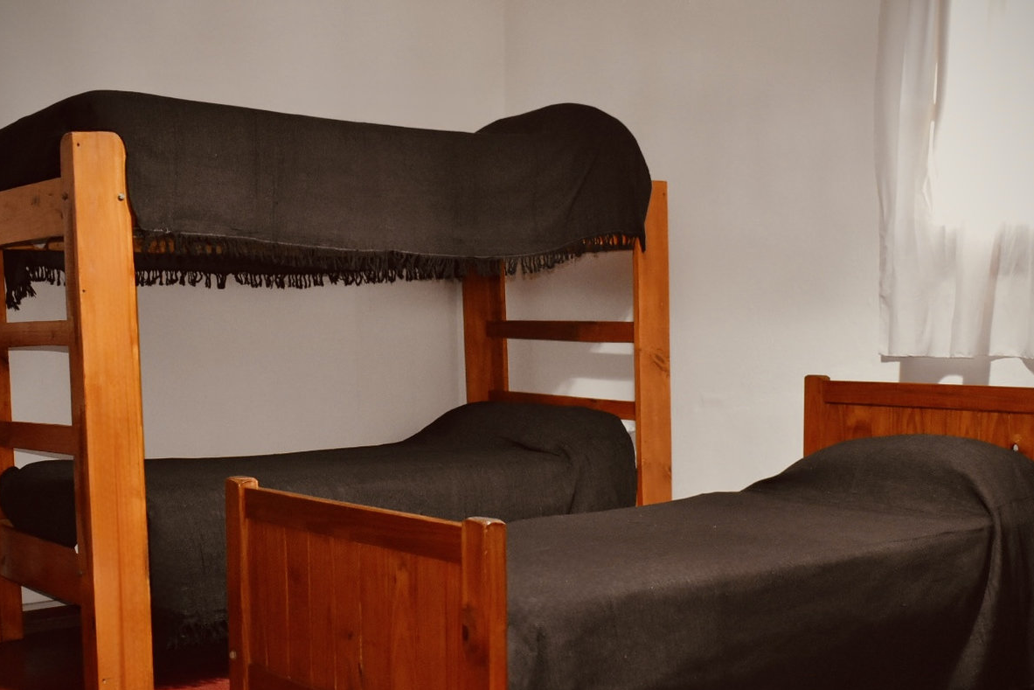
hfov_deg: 42.2
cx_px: 509
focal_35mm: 47
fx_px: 1341
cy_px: 439
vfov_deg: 28.7
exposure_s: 1/60
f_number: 3.8
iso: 3600
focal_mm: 23
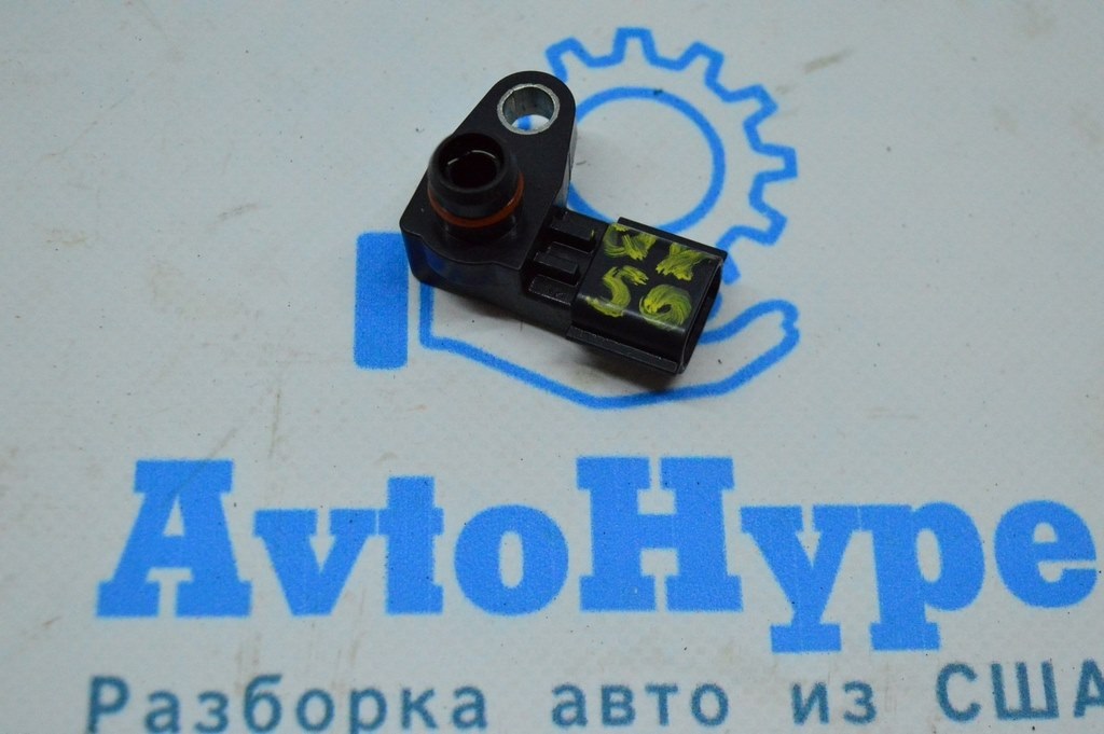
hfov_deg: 35.1
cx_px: 552
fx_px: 1747
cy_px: 367
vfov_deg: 23.7
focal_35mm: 57
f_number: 6.3
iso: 6400
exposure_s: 1/1000
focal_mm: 38
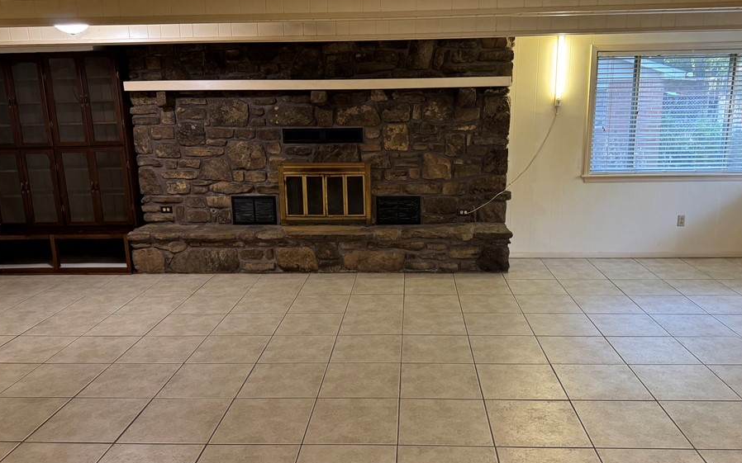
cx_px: 384
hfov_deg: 64.6
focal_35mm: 29
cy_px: 238
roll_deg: +1.3
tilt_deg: -14.0
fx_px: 586
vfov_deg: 43.1
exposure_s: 1/60
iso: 320
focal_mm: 6.76
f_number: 1.78
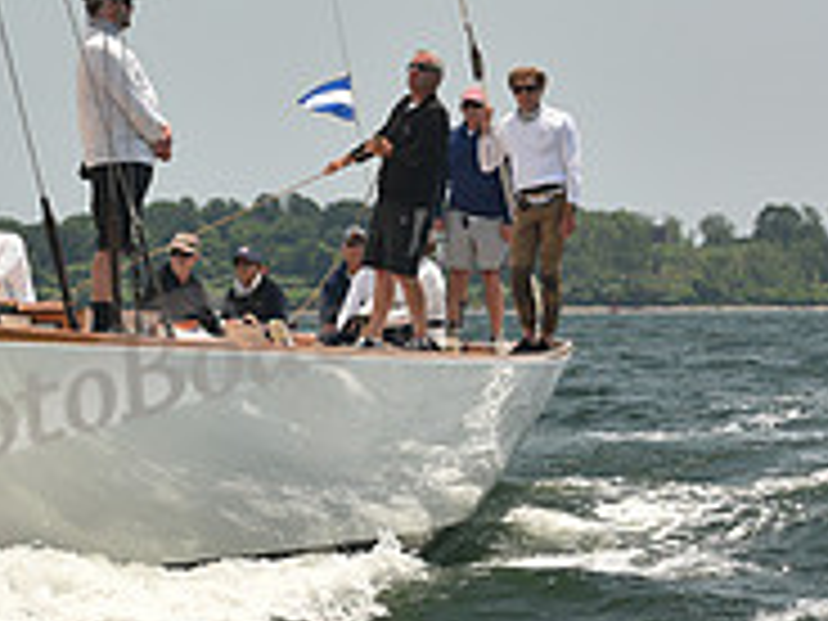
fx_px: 5071
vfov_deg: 7.0
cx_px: -396
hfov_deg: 9.1
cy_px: 209
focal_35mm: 212
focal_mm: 70
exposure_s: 1/640
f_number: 6.3
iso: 250
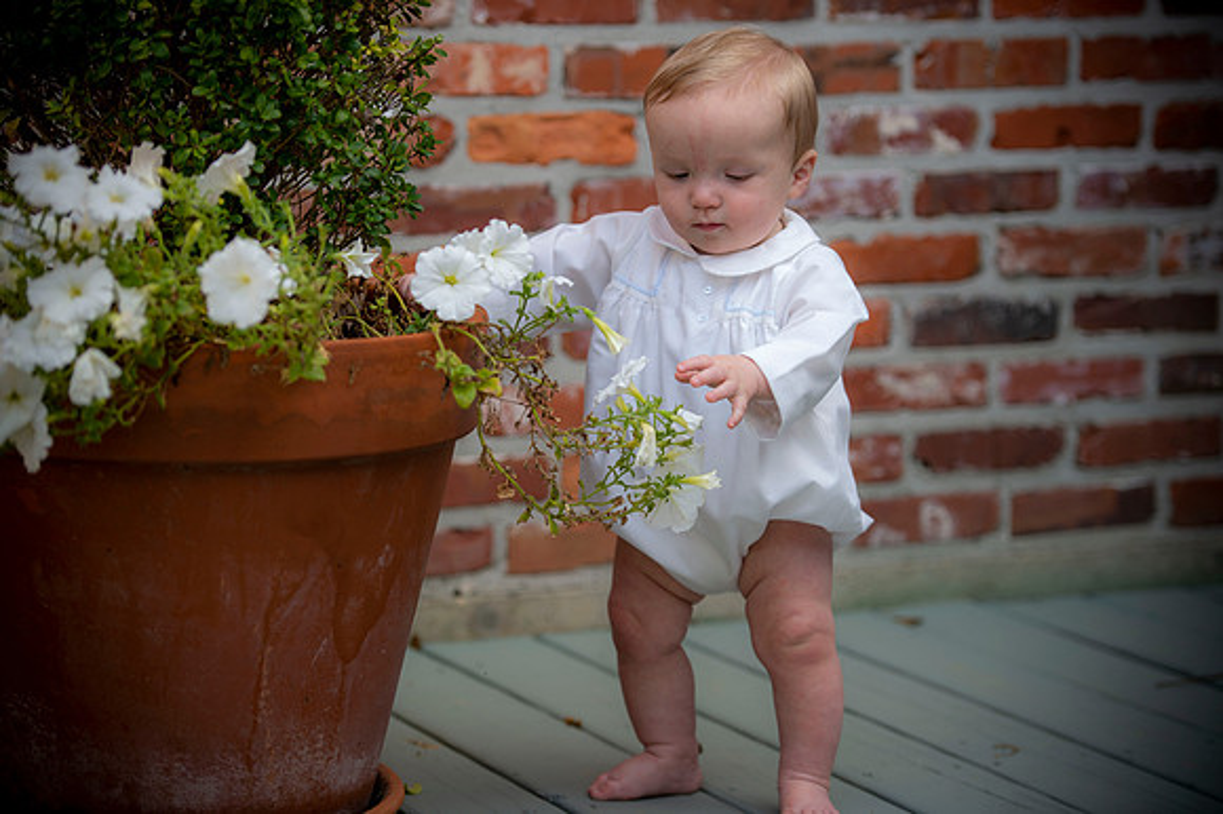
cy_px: 407
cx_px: 612
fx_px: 3735
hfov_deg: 18.6
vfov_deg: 12.4
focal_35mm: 110
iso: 50
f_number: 2.8
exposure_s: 1/200
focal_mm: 110
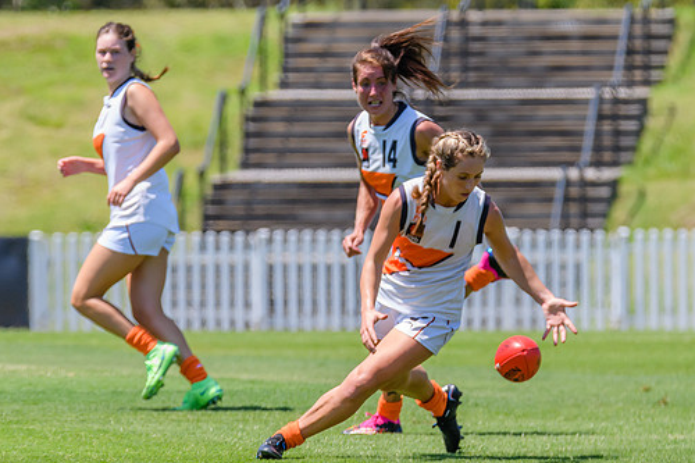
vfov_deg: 1.7
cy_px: 175
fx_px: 15844
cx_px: 441
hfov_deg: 2.5
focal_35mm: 821
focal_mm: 400
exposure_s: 1/1600
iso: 800
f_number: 8
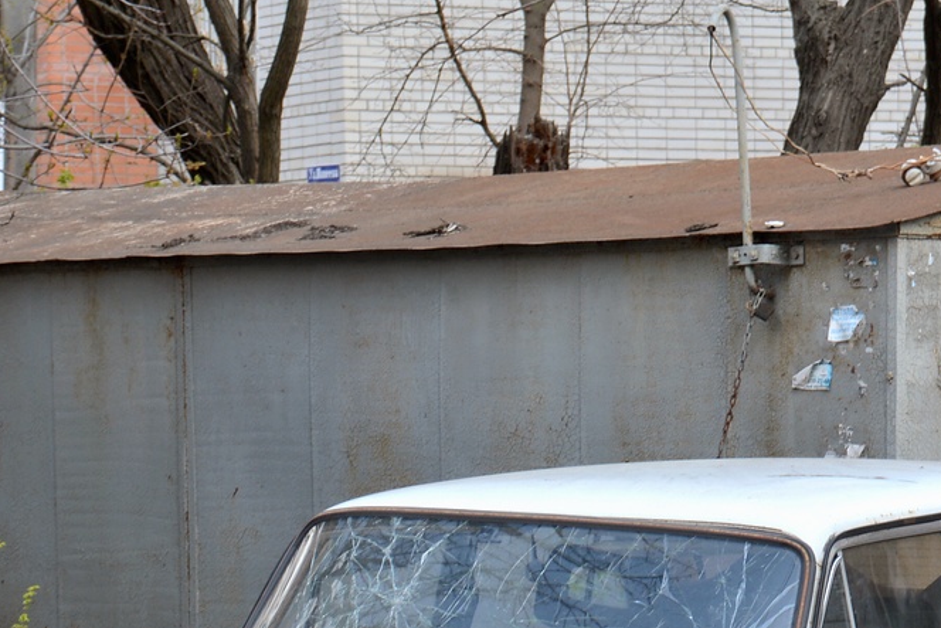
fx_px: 4601
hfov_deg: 11.7
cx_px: 573
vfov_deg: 7.8
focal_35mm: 176
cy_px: 675
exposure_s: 1/160
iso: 200
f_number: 6.3
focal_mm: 52
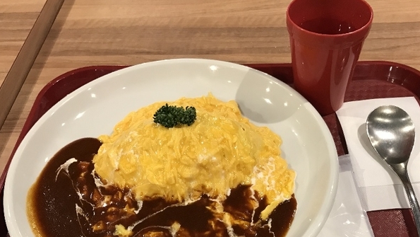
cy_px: 177
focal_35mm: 41
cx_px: 239
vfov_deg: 28.6
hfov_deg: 49.2
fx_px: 457
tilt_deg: -50.1
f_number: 1.8
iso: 64
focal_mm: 3.99
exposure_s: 1/17
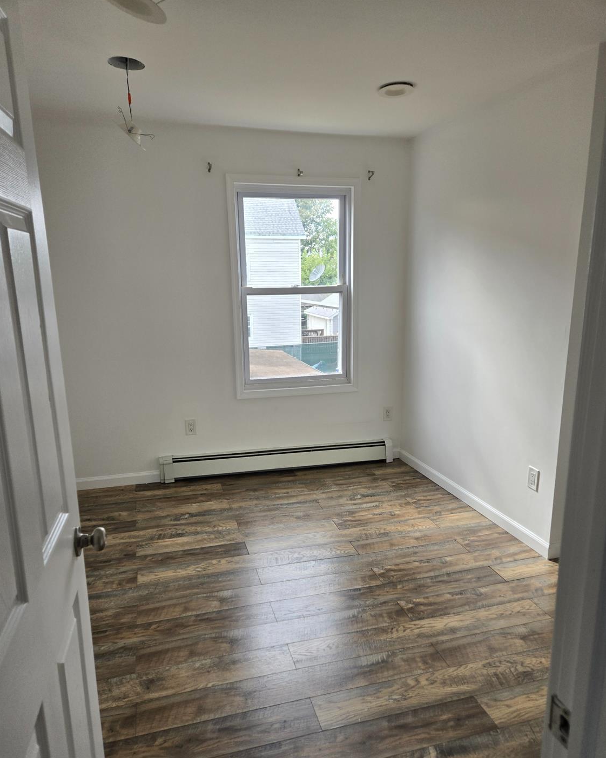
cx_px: 303
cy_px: 403
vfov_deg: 70.2
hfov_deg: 58.8
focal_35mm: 24
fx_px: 538
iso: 100
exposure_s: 1/508
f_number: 1.8
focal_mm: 5.4
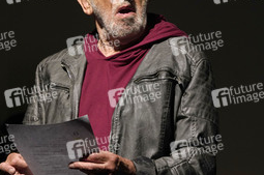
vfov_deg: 4.3
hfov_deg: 6.5
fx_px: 2320
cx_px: 107
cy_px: 69
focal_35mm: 317
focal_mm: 179
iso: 2000
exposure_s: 1/200
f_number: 5.6
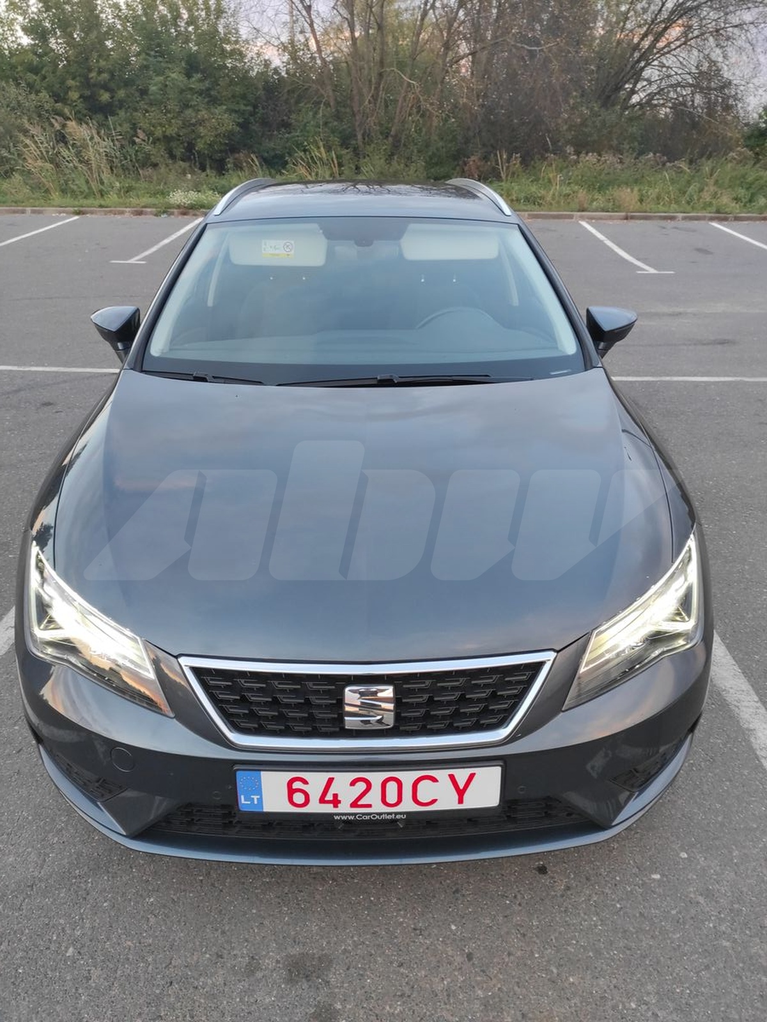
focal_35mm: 25
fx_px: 739
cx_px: 384
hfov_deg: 54.9
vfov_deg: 69.4
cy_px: 511
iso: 170
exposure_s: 1/33
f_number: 1.89
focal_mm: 5.43
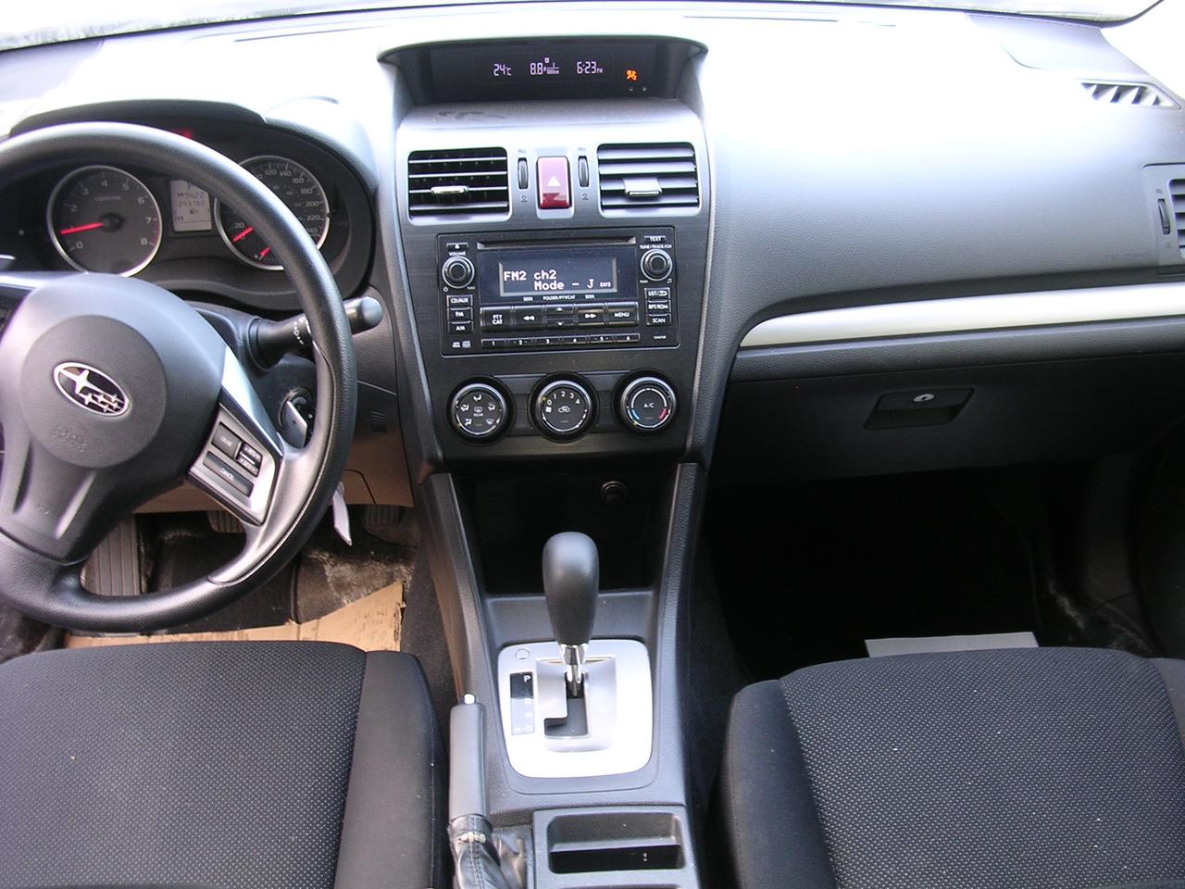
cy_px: 444
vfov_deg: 37.7
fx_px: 1301
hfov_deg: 49.0
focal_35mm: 38
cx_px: 592
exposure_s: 1/7.3
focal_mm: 5.8
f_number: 2.8
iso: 100
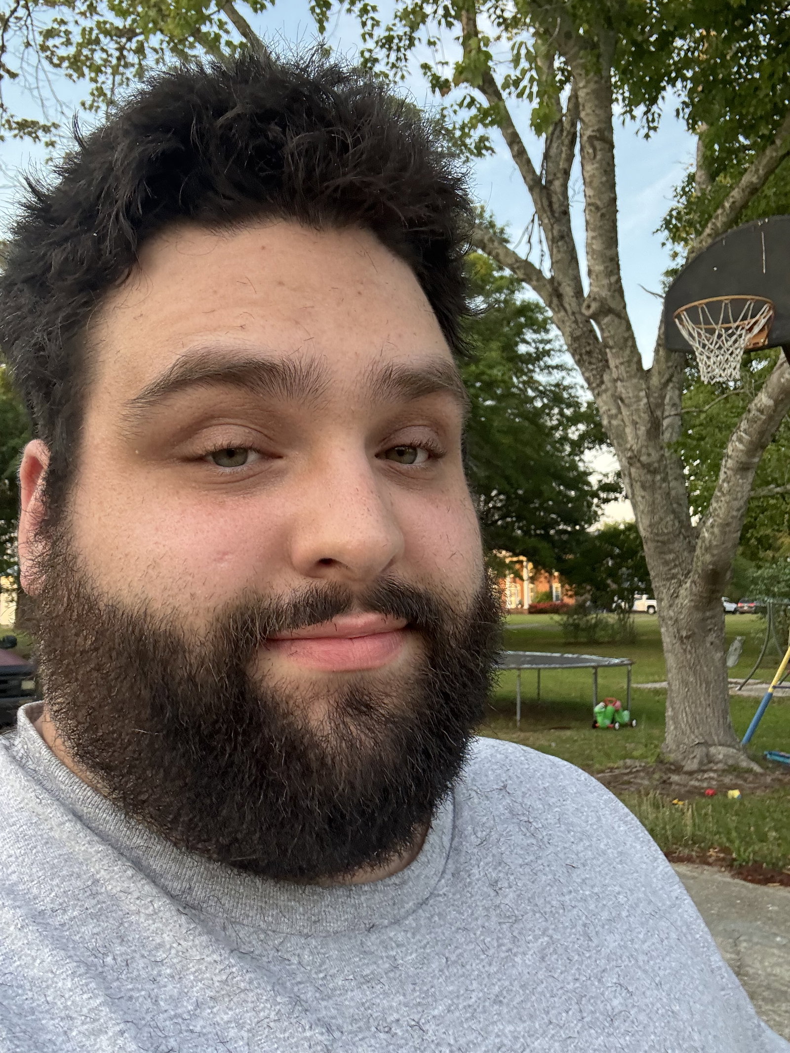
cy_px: 526
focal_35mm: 30
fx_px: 913
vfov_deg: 60.0
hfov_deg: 46.8
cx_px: 395
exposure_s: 1/121
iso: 50
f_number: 1.9
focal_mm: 2.69
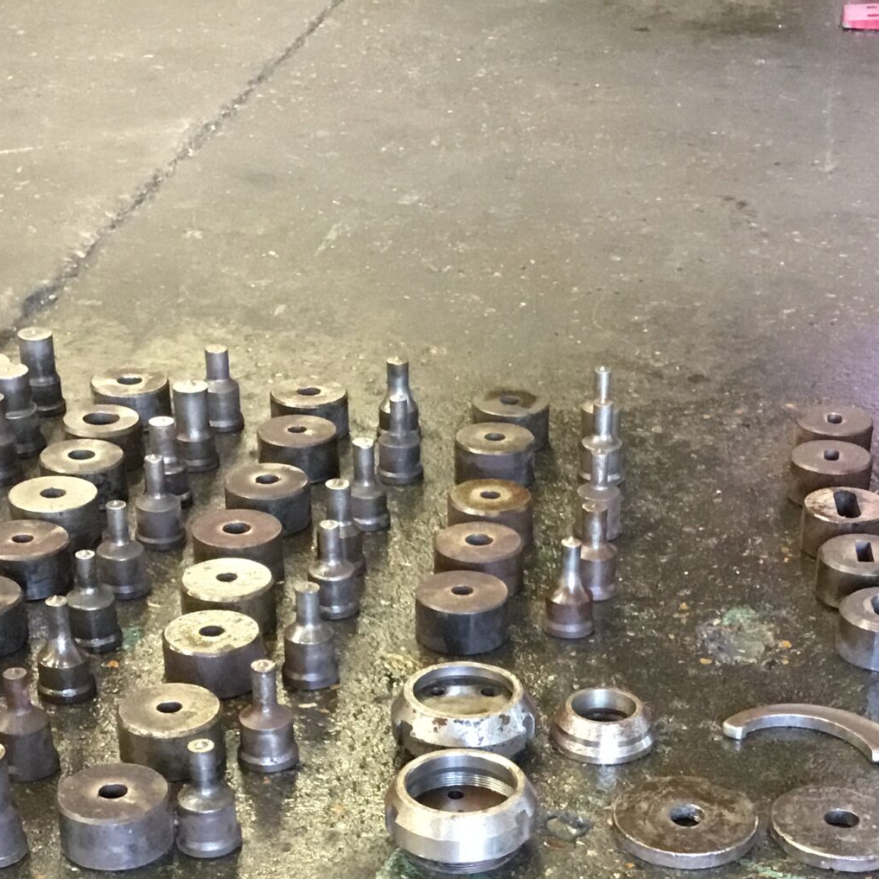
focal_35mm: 69
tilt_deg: -33.2
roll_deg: +0.0
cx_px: 535
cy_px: 829
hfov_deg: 24.9
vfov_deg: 24.1
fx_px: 1982
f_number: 2.4
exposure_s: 1/33
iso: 200
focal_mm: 3.3
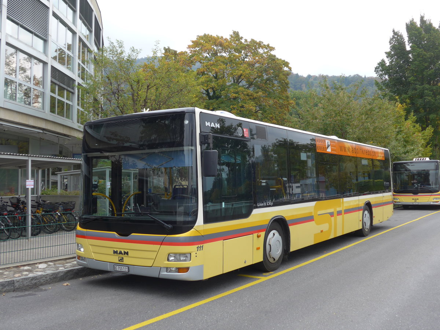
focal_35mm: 36
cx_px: 220
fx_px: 458
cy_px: 165
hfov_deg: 51.4
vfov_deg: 39.7
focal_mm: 7.5
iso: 80
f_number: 2.8
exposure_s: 1/250
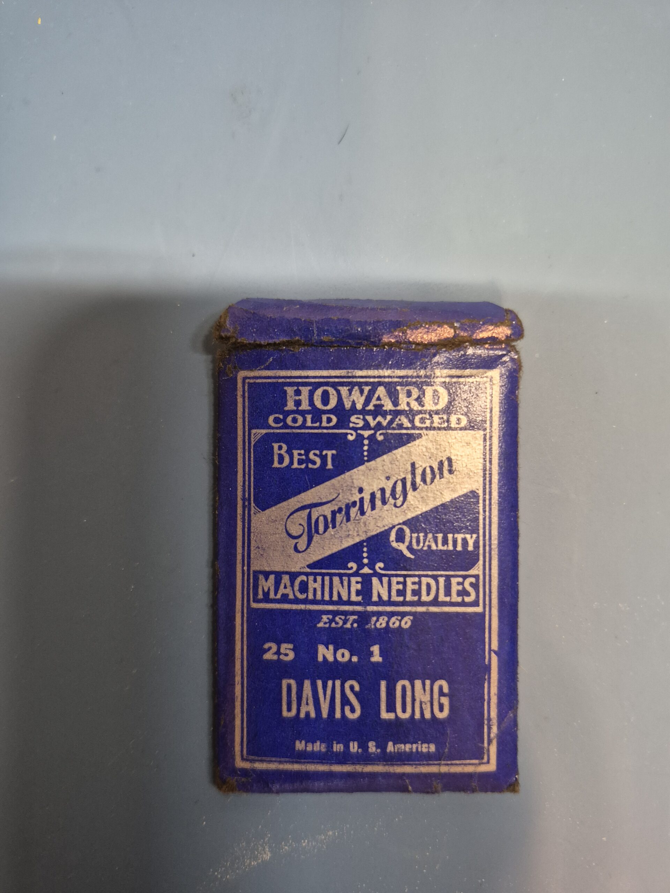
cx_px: 335
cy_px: 446
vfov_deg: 73.9
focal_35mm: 23
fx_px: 594
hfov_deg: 58.9
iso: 800
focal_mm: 5.4
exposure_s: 1/120
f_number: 1.8
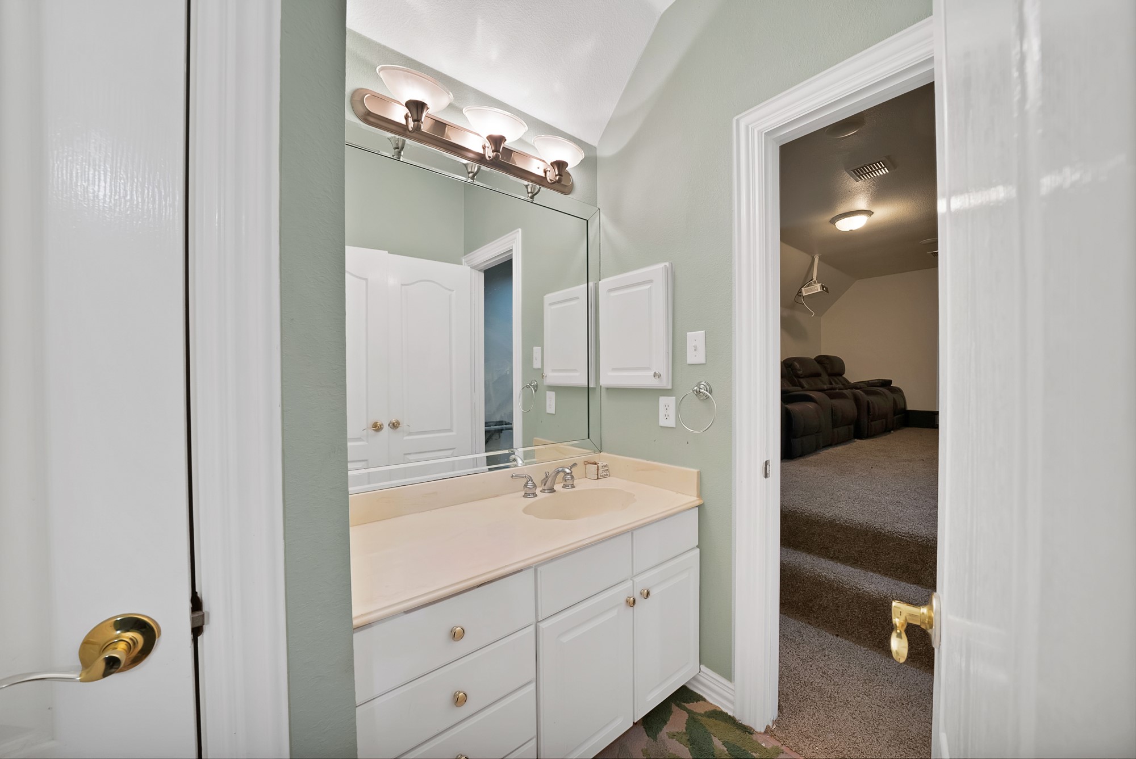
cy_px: 380
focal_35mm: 12
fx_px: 379
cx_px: 568
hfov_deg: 112.6
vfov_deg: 90.1
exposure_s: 1/3
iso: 640
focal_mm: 12
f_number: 9
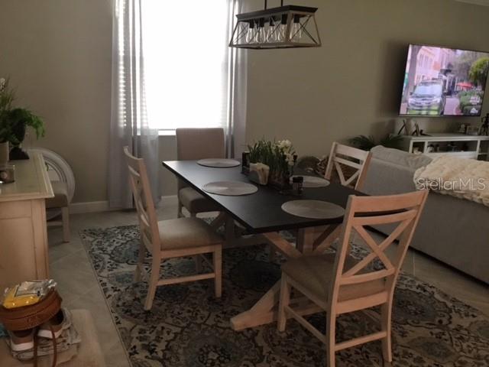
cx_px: 244
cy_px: 184
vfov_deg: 45.4
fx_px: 438
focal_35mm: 31
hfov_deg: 58.4
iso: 80
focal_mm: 3.3
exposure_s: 1/30
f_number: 2.4
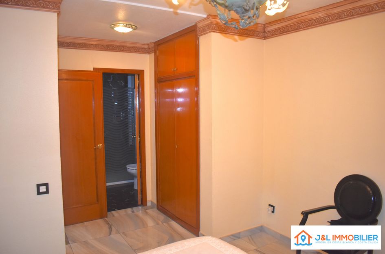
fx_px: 288
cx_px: 192
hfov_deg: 67.5
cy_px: 127
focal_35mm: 27
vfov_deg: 47.7
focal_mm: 18
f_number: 3.5
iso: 800
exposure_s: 1/160
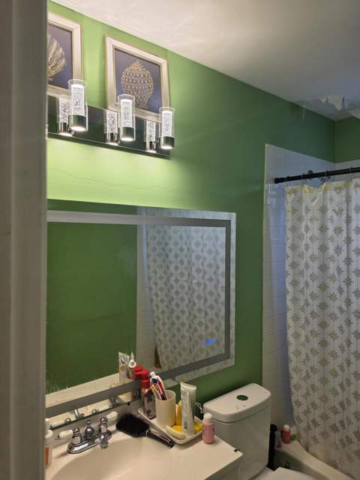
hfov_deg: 58.9
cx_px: 180
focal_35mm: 23
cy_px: 240
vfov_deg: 73.9
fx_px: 319
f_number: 1.4
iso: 32
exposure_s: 1/120
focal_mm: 6.5
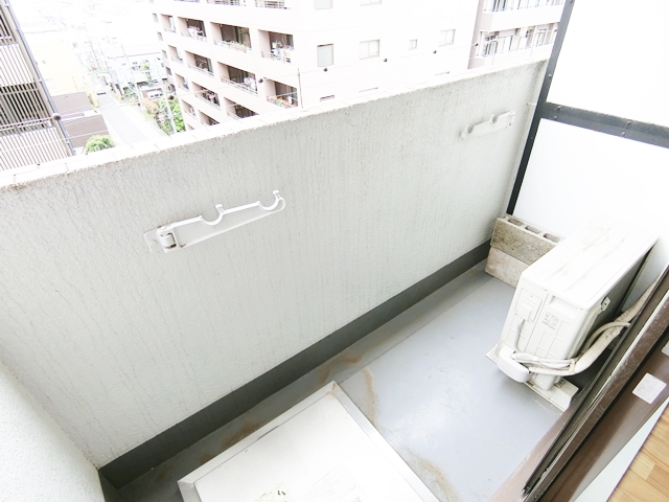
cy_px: 251
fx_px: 367
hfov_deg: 84.7
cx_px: 334
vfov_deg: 68.7
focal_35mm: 19
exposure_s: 1/125
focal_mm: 4.06
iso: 80
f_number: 2.7
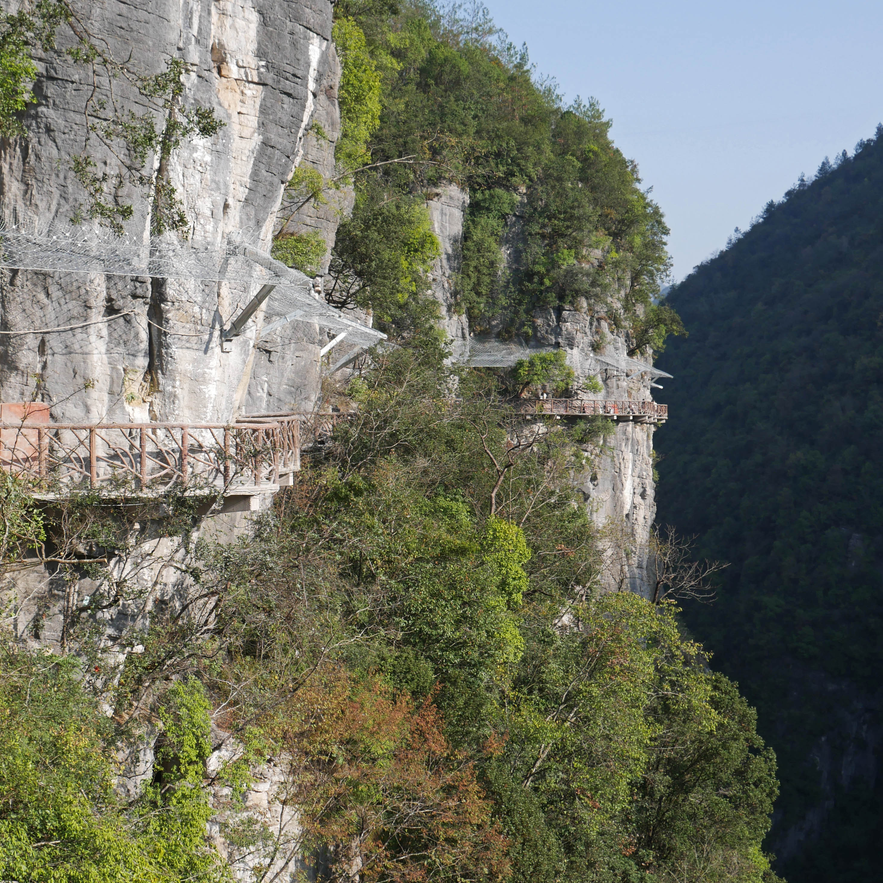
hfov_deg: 29.3
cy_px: 491
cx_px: 294
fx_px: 1674
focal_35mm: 58
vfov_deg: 29.5
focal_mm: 21
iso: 200
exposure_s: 1/250
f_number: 8
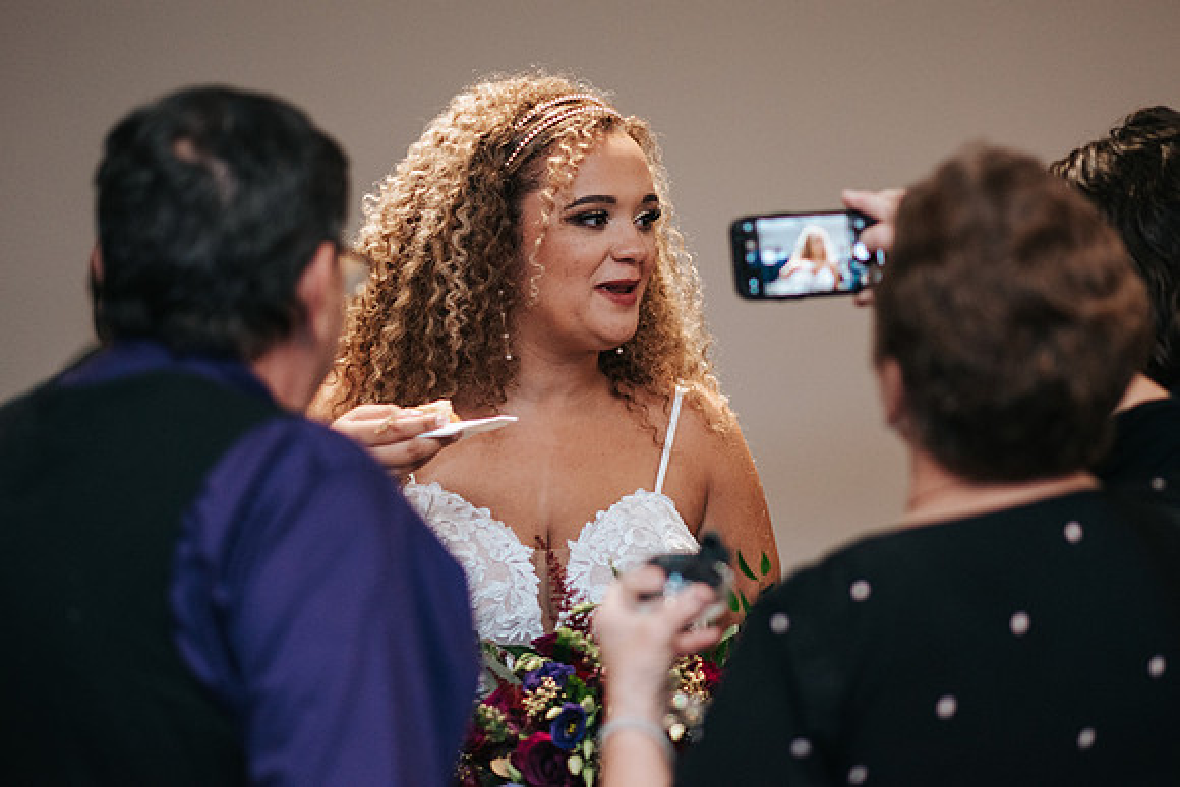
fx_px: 4180
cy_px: 394
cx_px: 590
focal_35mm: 128
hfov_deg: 16.1
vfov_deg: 10.8
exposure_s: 1/160
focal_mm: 85
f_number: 1.8
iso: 800
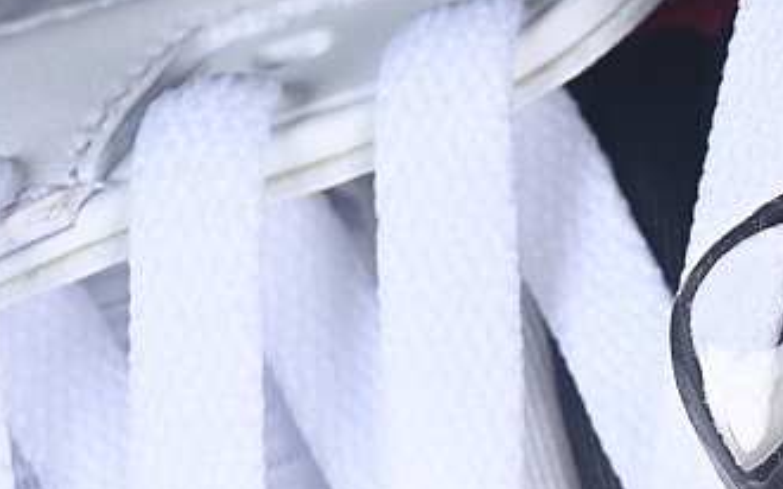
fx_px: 5333
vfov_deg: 5.2
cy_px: 560
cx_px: 800
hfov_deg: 8.3
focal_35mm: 250
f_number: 7.1
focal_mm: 50
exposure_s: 1/80
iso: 160
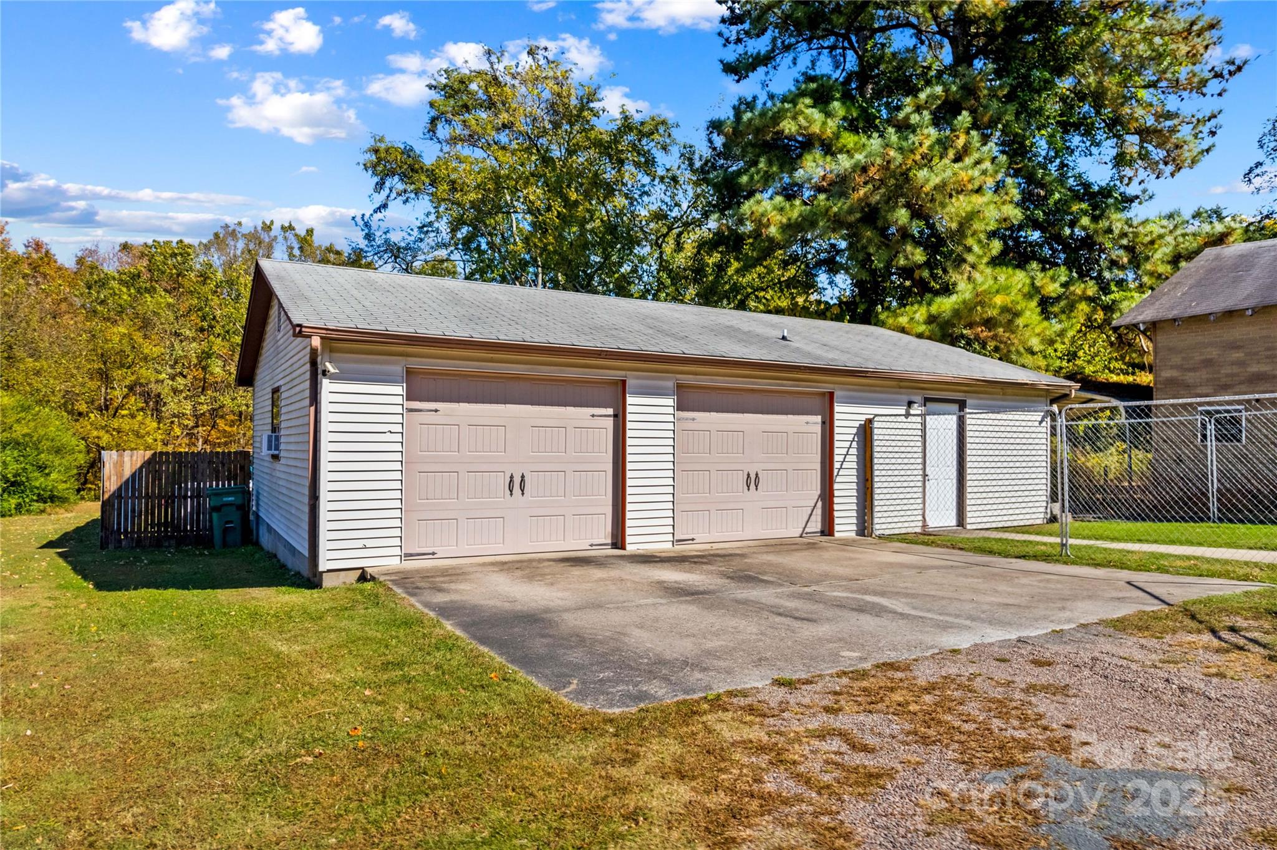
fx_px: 780
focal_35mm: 22
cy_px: 425
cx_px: 638
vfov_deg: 57.2
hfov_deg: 78.6
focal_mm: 8.38
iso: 150
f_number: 2.8
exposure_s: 1/1500
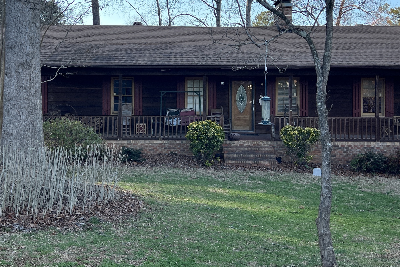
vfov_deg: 29.0
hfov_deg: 42.7
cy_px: 85
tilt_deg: -0.2
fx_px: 511
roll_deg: -0.2
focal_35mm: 46
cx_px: 183
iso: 50
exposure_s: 1/846
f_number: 1.5
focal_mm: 5.7
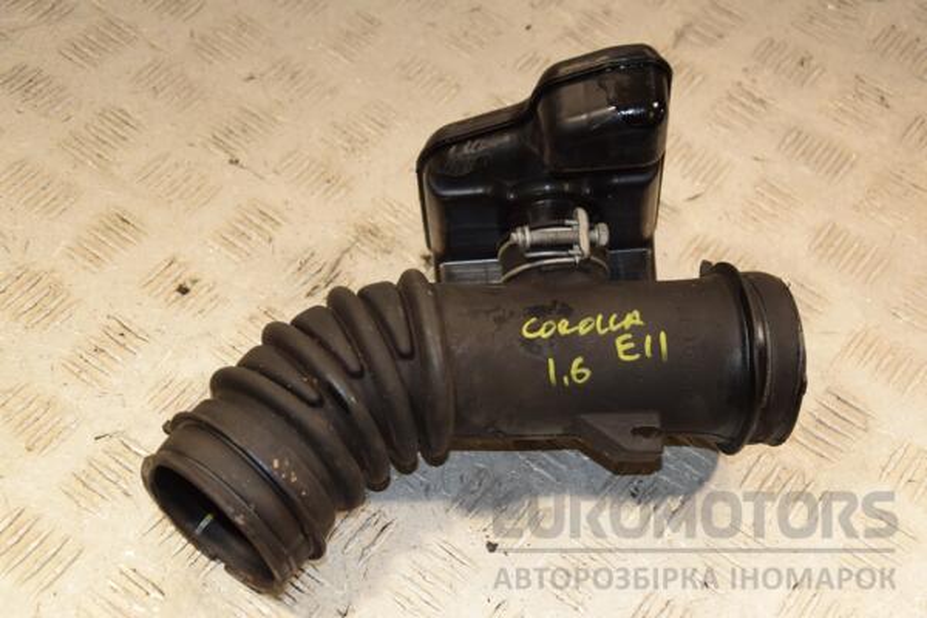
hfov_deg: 31.9
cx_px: 464
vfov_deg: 21.6
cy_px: 309
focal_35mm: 63
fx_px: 1622
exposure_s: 1/200
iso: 800
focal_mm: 42
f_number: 5
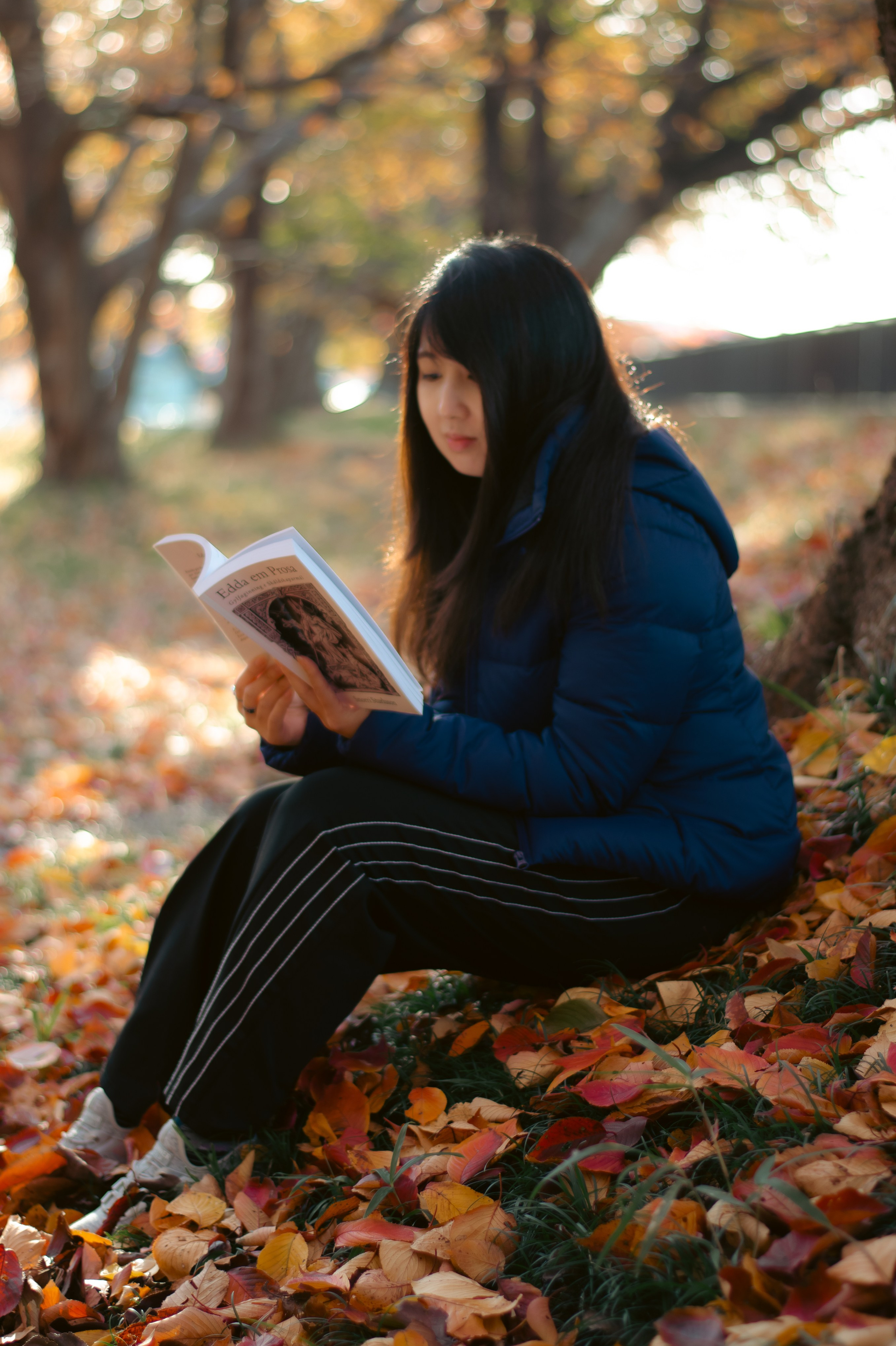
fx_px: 2801
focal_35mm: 75
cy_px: 673
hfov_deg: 18.2
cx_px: 448
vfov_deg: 27.0
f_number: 1.8
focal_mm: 50
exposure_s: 1/250
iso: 100
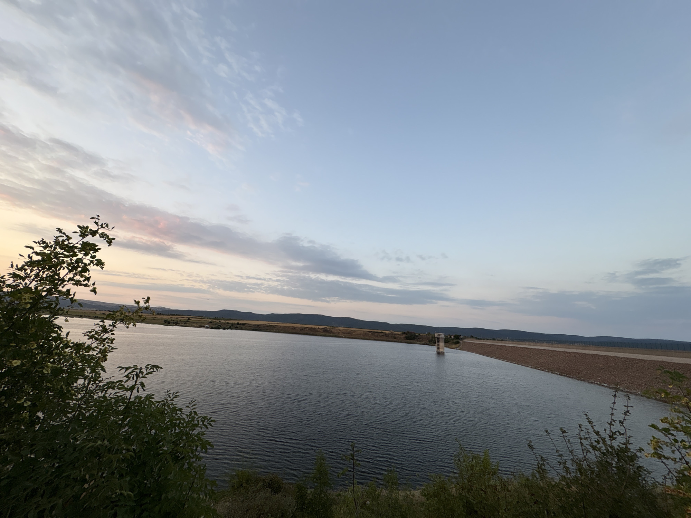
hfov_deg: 102.1
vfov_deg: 85.7
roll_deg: -4.5
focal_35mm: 14
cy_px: 259
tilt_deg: +15.3
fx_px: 279
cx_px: 346
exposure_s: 1/99
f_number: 2.2
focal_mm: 2.22
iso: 40
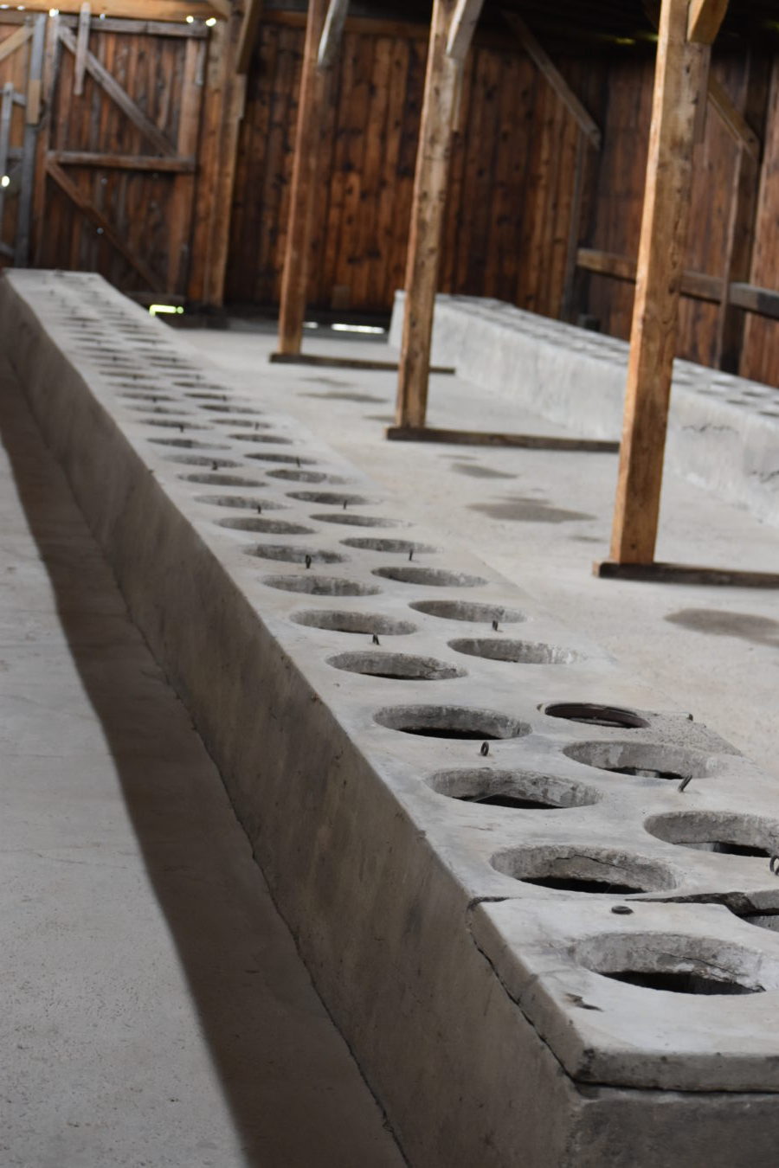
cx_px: 390
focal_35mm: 82
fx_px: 2678
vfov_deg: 24.6
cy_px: 584
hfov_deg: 16.6
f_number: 4
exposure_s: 1/60
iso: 900
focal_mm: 55
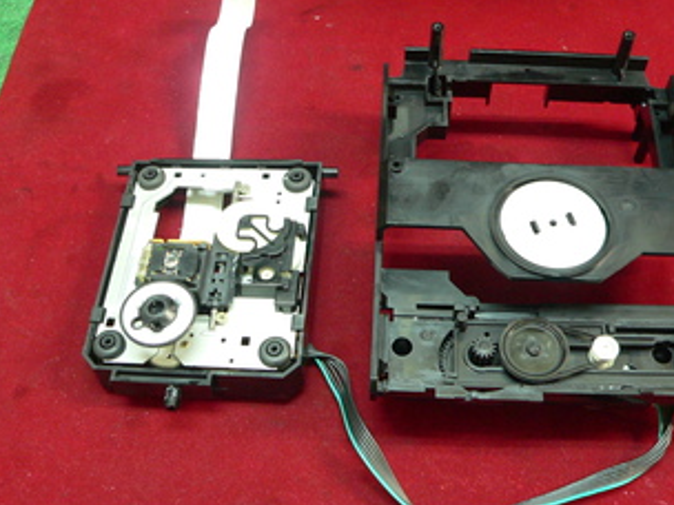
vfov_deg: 32.2
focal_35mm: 45
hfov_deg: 42.1
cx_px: 357
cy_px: 260
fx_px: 876
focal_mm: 6
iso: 200
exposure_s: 1/5
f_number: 2.8
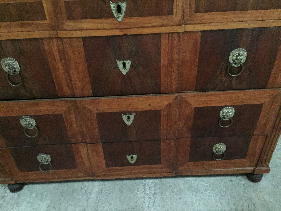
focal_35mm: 29
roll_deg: +3.5
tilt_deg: -35.0
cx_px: 140
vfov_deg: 48.2
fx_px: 235
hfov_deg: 61.7
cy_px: 106
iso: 1600
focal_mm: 4.15
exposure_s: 1/17
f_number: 2.2
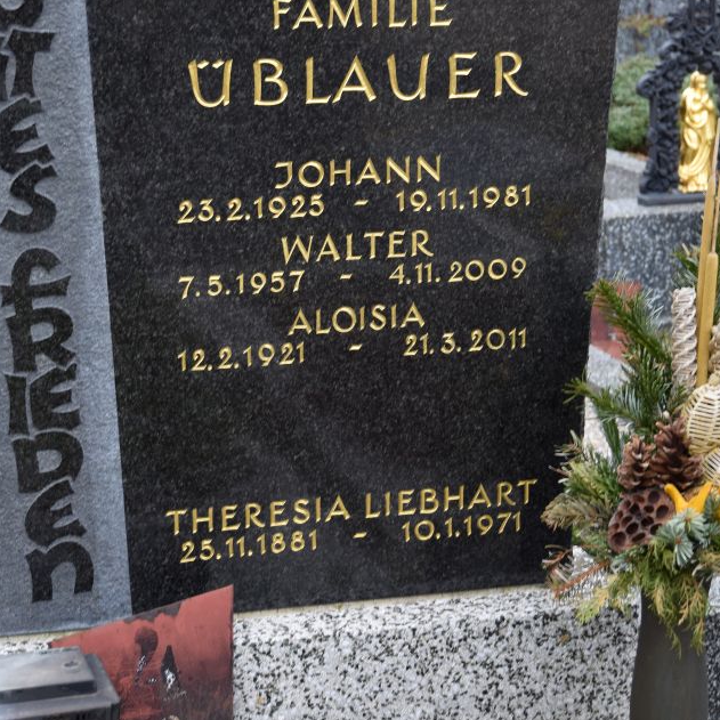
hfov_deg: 20.4
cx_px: 289
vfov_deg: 20.4
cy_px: 261
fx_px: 1996
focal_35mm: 85
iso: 400
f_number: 5
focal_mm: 35
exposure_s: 1/100
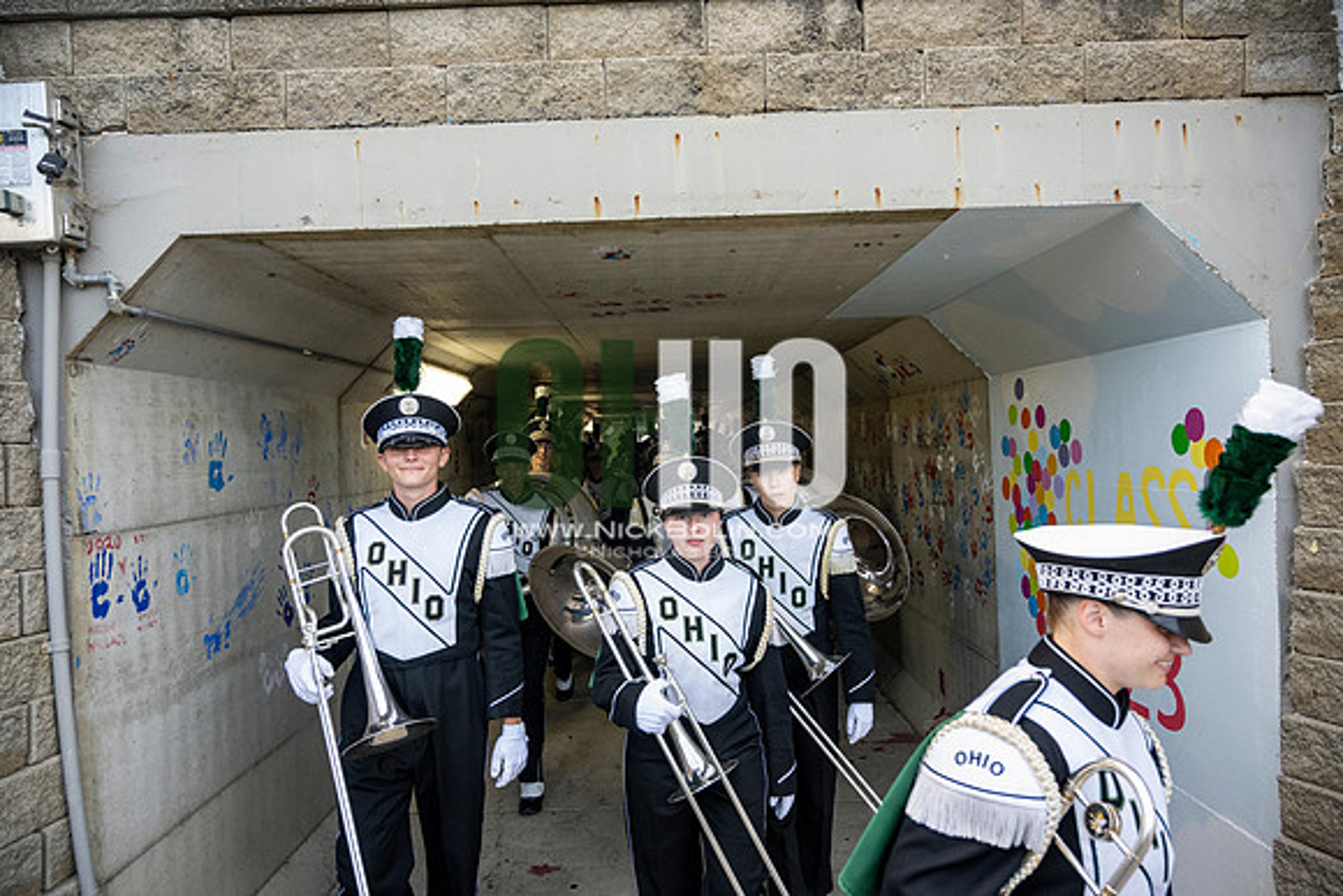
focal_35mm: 24
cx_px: 672
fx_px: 896
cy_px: 448
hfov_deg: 73.7
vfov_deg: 53.2
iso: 1600
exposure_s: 1/800
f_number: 4
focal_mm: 24
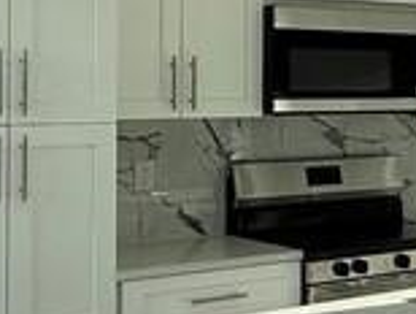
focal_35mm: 93
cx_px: 667
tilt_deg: +0.1
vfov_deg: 15.9
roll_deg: -0.4
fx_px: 1119
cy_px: 84
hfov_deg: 18.1
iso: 50
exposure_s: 1/393
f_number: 2.2
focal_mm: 2.22
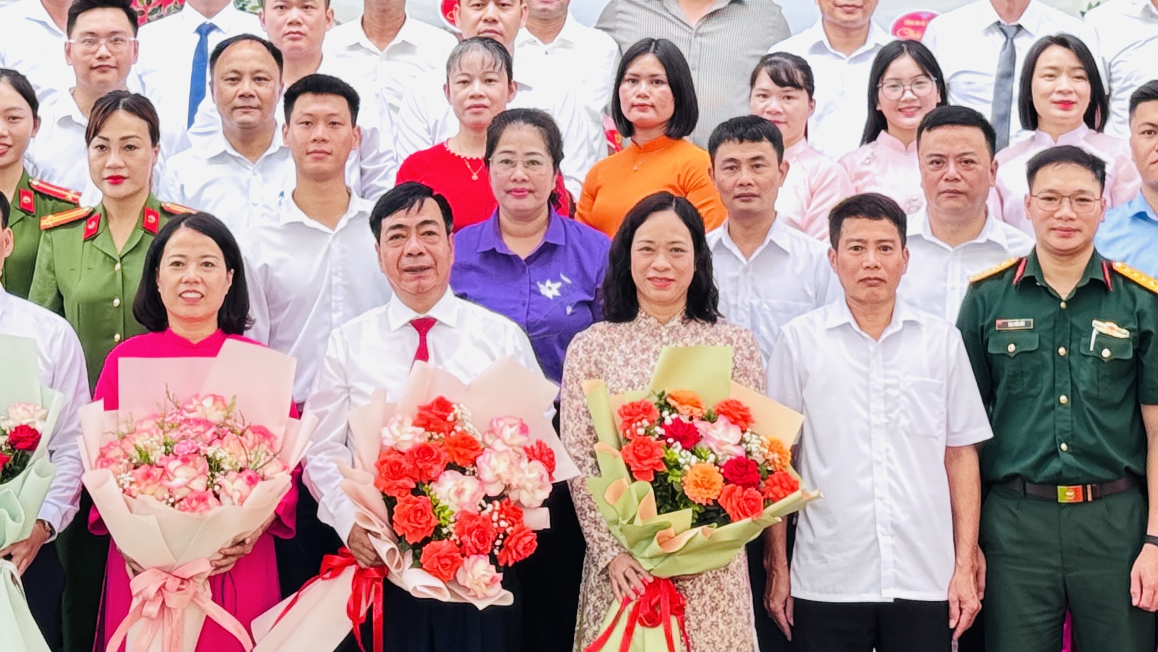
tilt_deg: +4.9
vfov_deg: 10.6
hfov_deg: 18.9
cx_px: 541
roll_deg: -0.1
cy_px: -108
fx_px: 3470
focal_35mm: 113
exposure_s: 1/119
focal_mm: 6.76
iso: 100
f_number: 1.78
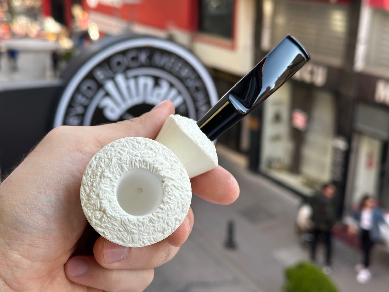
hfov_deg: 39.7
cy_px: 146
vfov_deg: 30.3
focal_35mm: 48
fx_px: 539
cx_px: 194
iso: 64
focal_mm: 6.86
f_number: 1.78
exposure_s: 1/322
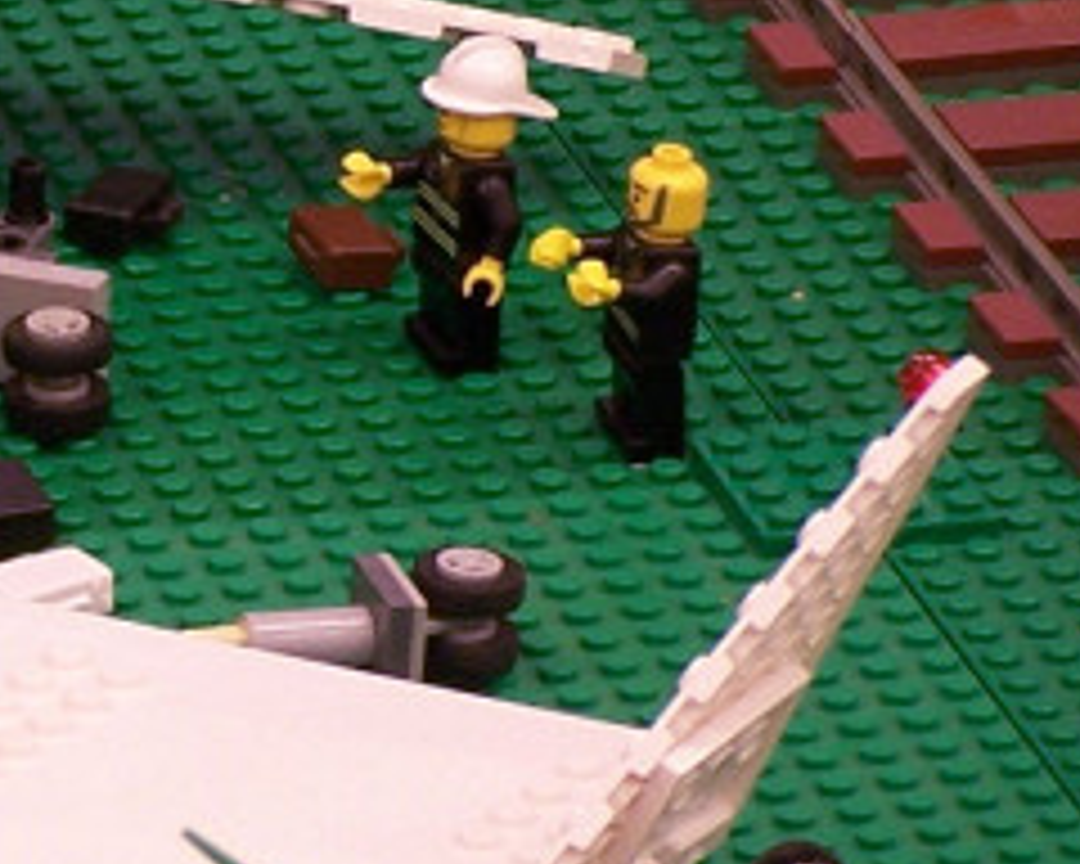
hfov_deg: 3.3
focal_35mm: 578
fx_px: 18475
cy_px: 166
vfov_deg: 2.7
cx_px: -1192
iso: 80
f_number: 3.2
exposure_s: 1/4
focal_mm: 23.1
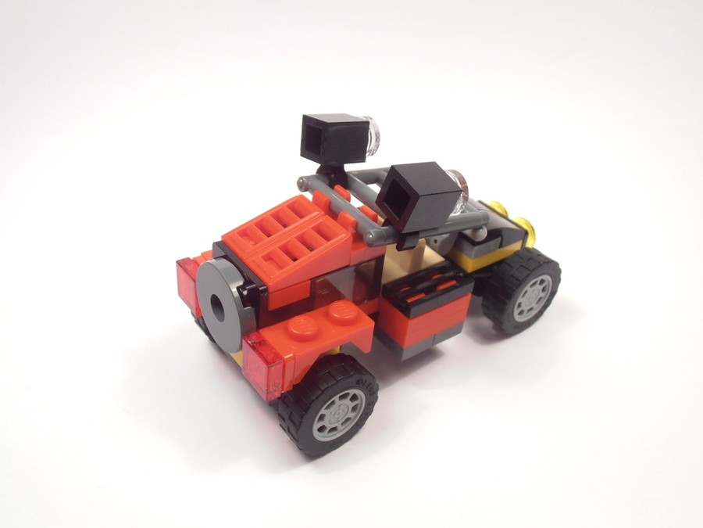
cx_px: 352
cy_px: 264
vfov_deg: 38.7
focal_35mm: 37
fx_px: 751
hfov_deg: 50.1
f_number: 3.9
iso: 80
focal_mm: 6.61
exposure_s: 1/60
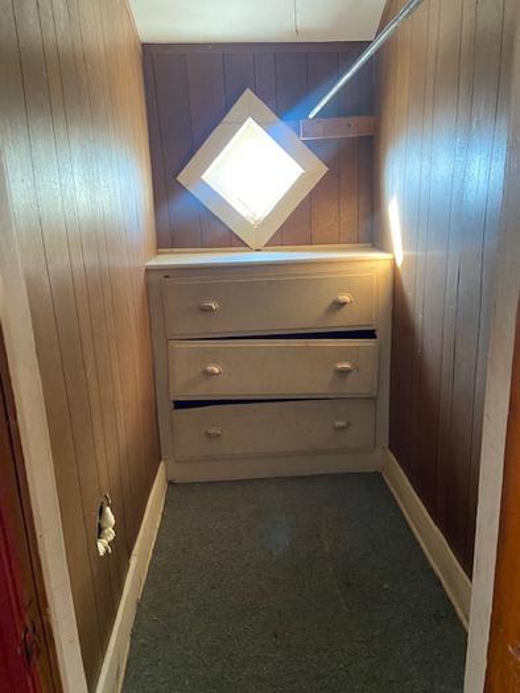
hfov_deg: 53.1
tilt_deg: -16.4
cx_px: 260
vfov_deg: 67.3
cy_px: 346
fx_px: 521
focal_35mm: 26
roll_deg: +2.9
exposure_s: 1/60
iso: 400
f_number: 1.8
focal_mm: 4.25
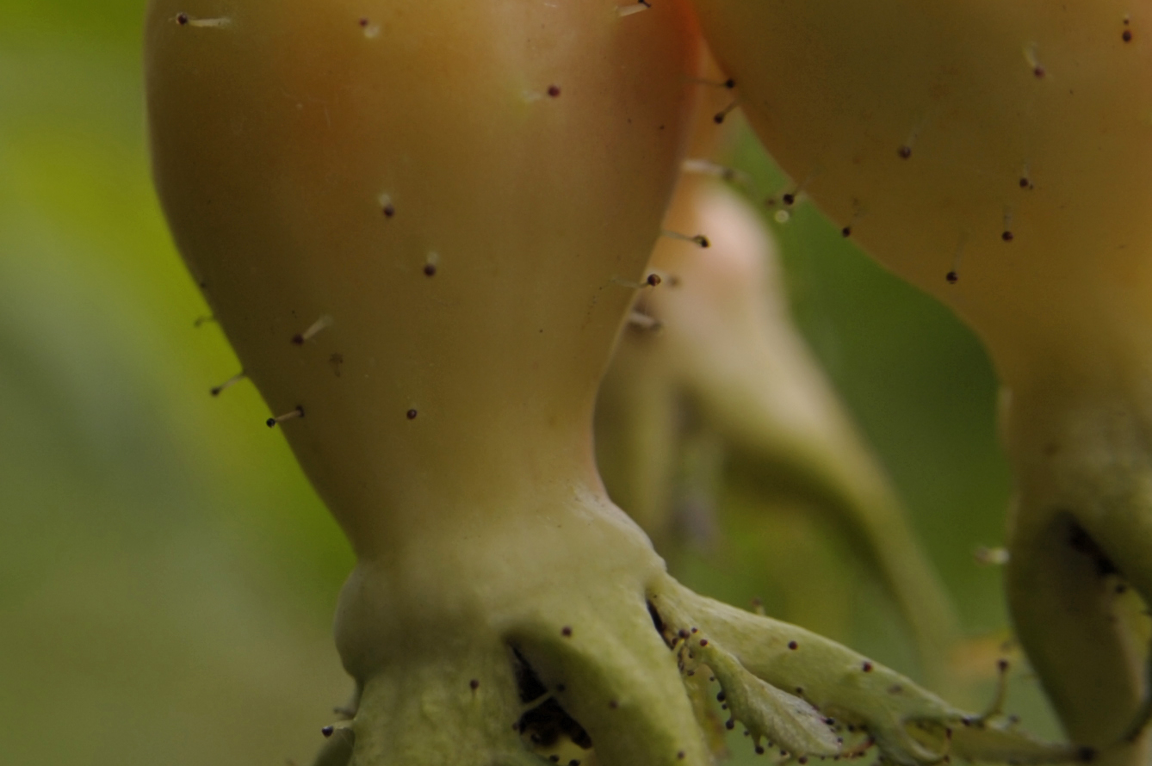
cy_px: 237
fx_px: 10680
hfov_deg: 6.2
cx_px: 34
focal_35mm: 334
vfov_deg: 4.1
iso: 200
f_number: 6.3
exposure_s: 1/125
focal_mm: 105
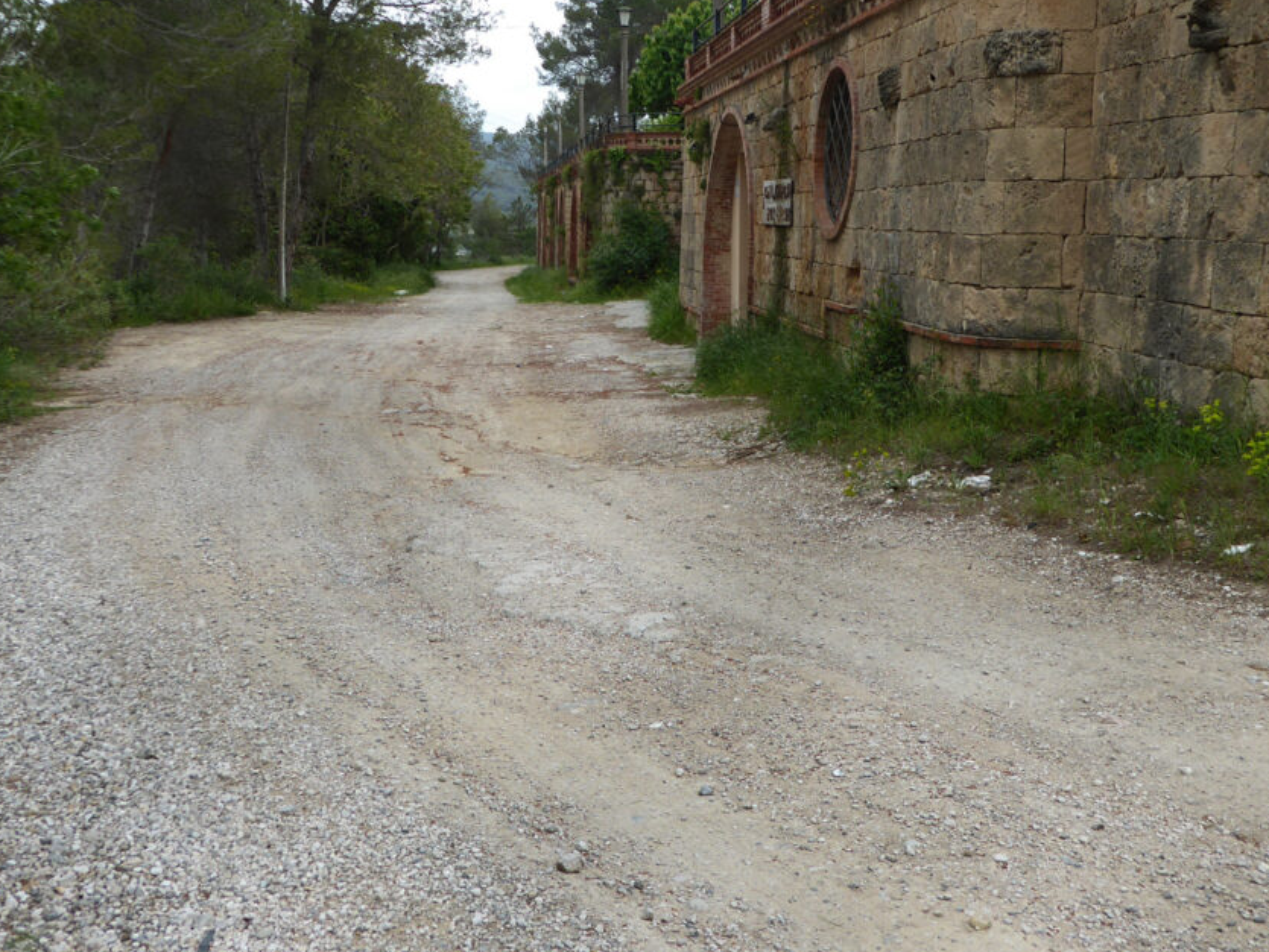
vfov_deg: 37.6
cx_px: 720
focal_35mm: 38
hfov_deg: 48.8
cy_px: 380
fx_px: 1394
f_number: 3.5
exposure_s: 1/200
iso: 80
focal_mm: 5.4
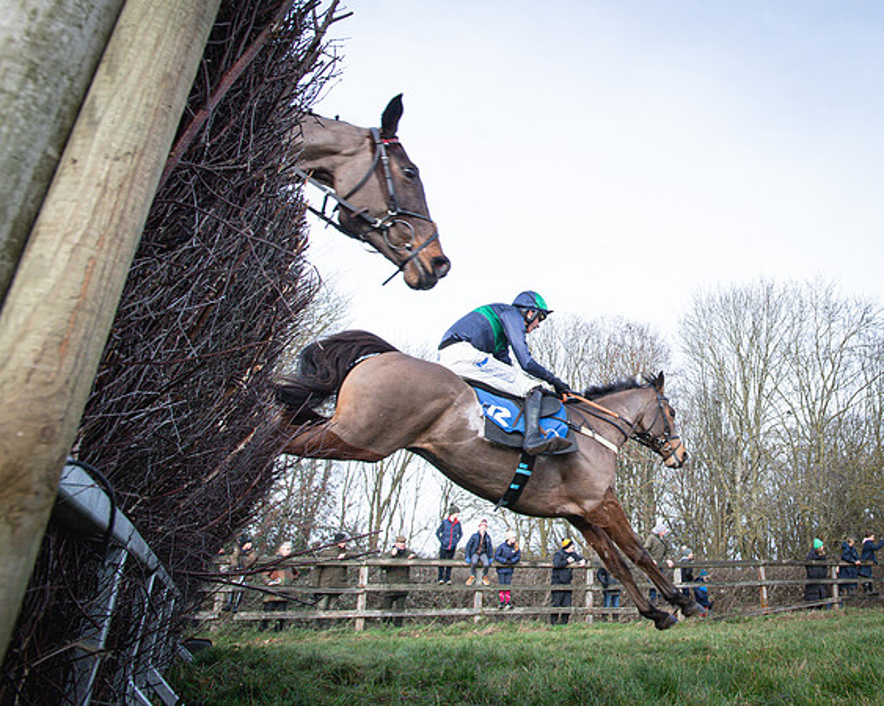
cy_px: 277
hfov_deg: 58.0
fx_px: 738
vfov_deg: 50.8
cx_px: 684
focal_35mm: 28
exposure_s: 1/1000
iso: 2000
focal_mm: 19
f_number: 8
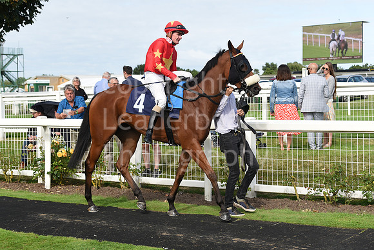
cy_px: 125
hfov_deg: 28.8
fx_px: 727
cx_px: 187
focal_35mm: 70
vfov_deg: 19.5
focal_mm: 70
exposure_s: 1/1600
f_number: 5.6
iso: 400
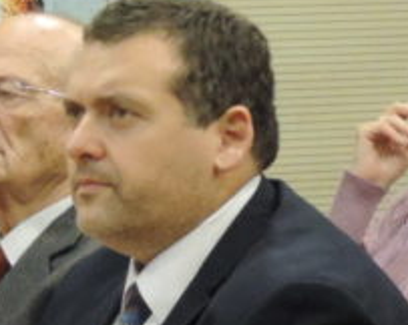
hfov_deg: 5.2
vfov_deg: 4.2
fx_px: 4464
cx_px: 251
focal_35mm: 370
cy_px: 307
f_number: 3.9
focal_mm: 13.3
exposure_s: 1/15
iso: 800
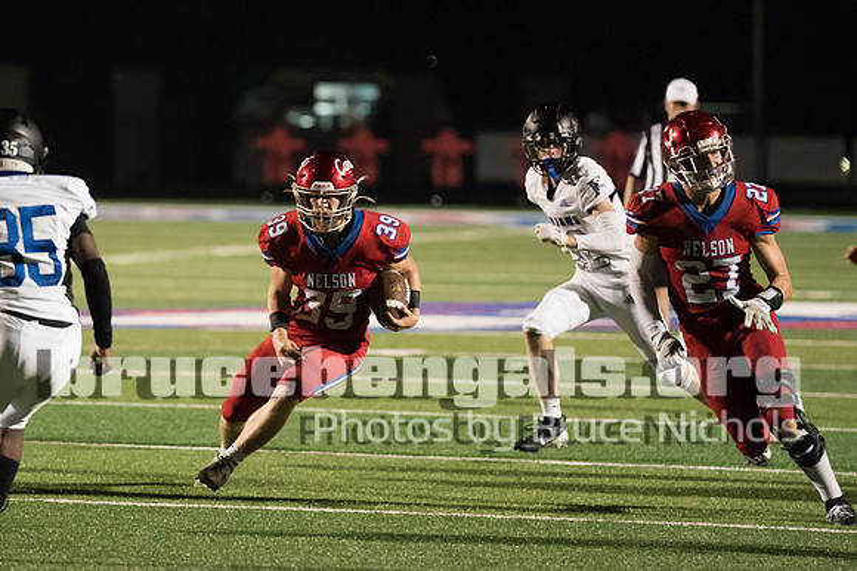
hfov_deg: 6.3
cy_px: 238
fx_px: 7800
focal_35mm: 328
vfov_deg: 4.2
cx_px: 293
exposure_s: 1/1250
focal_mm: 200
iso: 12800
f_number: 2.8
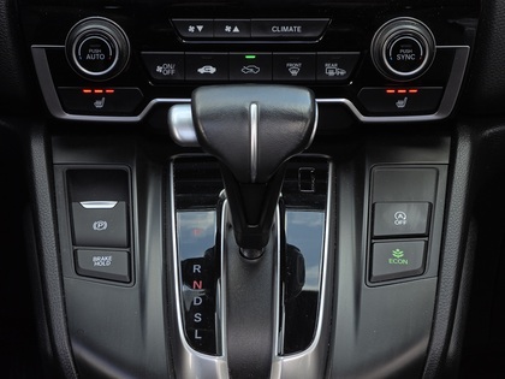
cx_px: 252
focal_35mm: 115
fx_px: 1678
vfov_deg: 12.9
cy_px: 190
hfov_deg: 17.1
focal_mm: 18.6
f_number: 2.9
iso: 64
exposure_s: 1/120
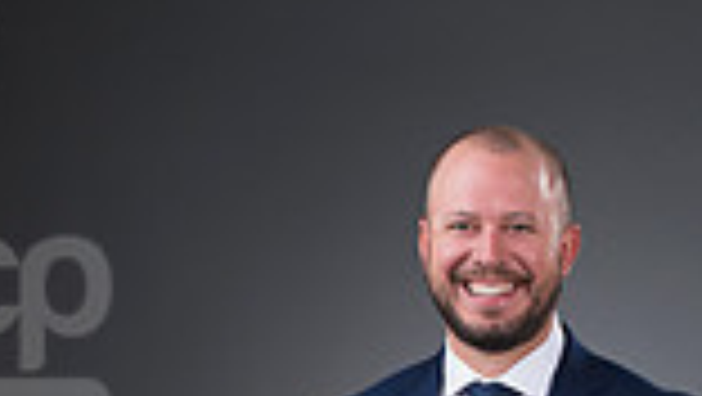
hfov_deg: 8.9
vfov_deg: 5.0
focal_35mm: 241
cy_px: 814
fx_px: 4489
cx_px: 500
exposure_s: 1/250
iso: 160
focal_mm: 80
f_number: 5.6
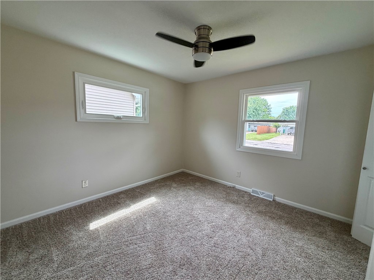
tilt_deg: -5.3
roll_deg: -1.8
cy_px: 140
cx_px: 187
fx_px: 151
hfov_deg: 102.1
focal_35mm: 14
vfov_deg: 85.7
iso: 160
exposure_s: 1/121
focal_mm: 2.22
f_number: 2.2
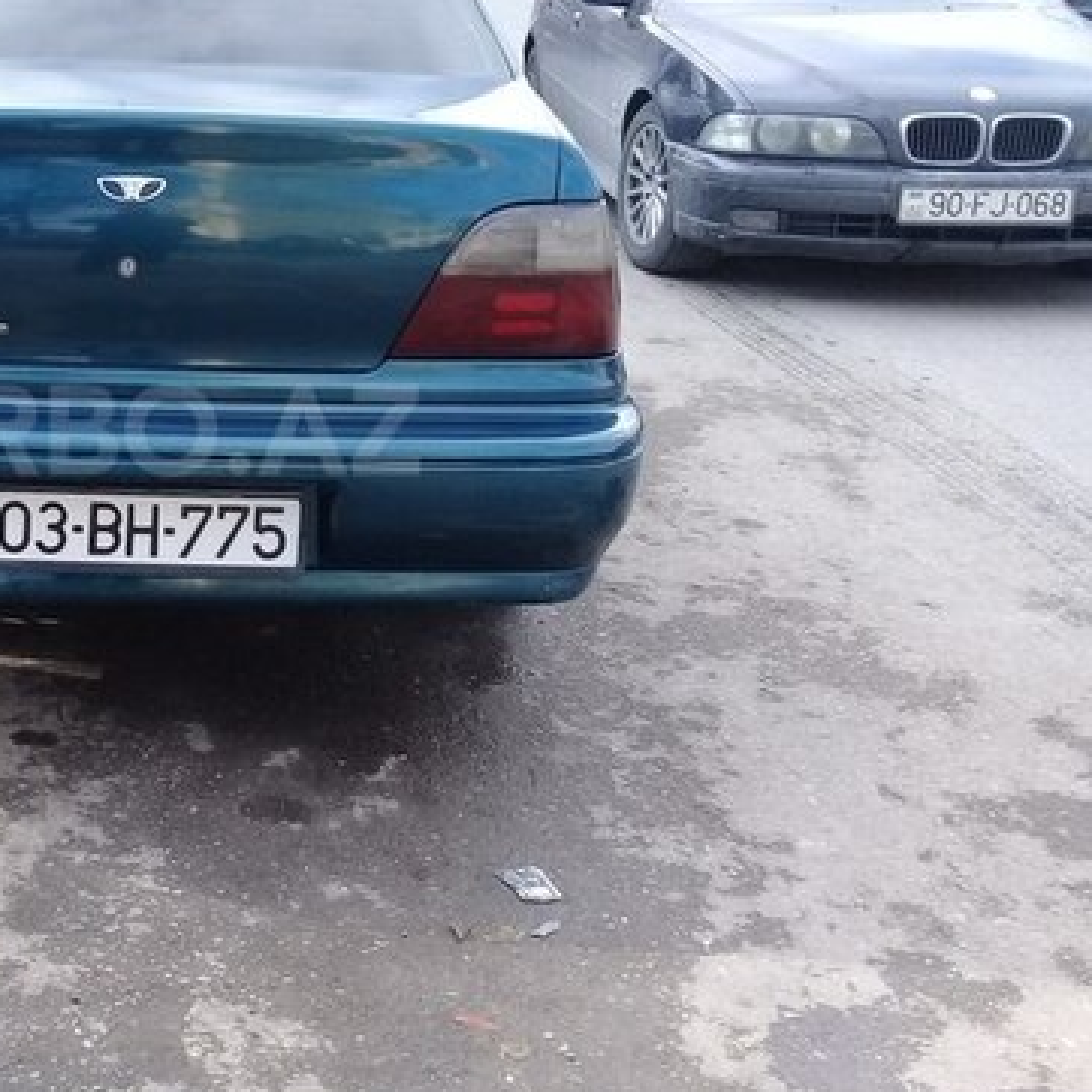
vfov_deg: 33.9
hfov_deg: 32.4
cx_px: 112
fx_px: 1785
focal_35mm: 50
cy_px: 430
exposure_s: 1/173
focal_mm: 3.3
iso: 50
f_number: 2.2
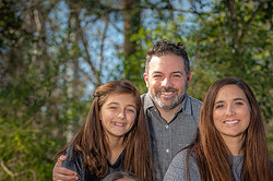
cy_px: 190
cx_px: 222
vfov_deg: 7.5
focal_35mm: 181
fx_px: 1371
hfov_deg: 11.3
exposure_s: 1/250
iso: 50
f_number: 3.5
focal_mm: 78
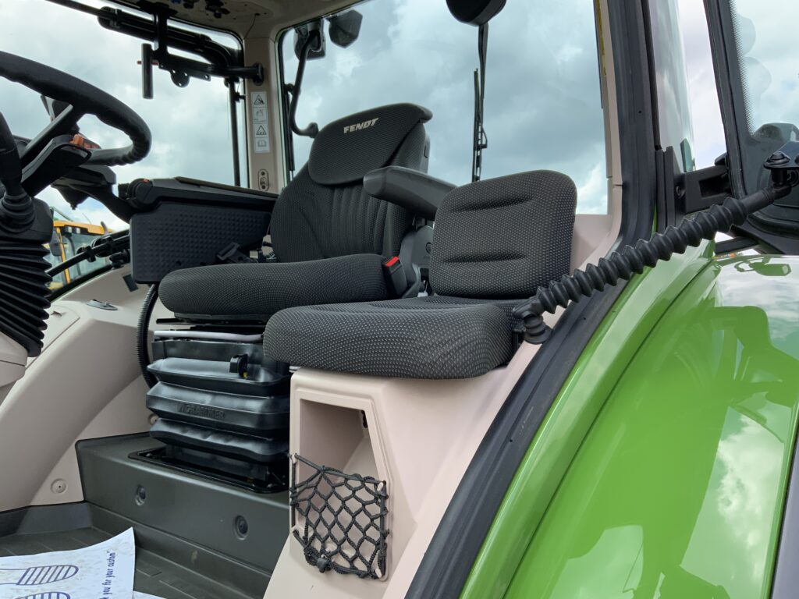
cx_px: 400
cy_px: 300
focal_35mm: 29
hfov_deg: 61.7
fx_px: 669
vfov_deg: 48.2
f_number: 1.8
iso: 16
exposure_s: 1/478
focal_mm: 3
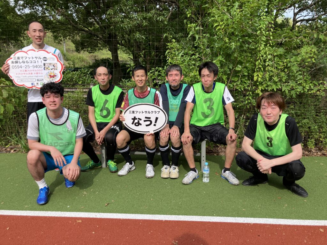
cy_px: 122
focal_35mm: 28
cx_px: 164
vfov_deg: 49.7
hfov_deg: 63.4
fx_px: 265
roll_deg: +1.9
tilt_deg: -10.9
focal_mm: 3.99
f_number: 1.8
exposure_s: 1/883
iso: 32
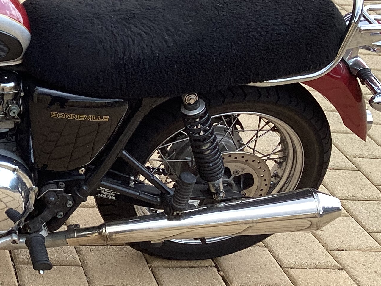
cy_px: 69
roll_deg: +0.2
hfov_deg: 23.3
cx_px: -31
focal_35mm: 79
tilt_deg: -28.8
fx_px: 870
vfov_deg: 18.5
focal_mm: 3.3
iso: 25
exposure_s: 1/314
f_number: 2.4
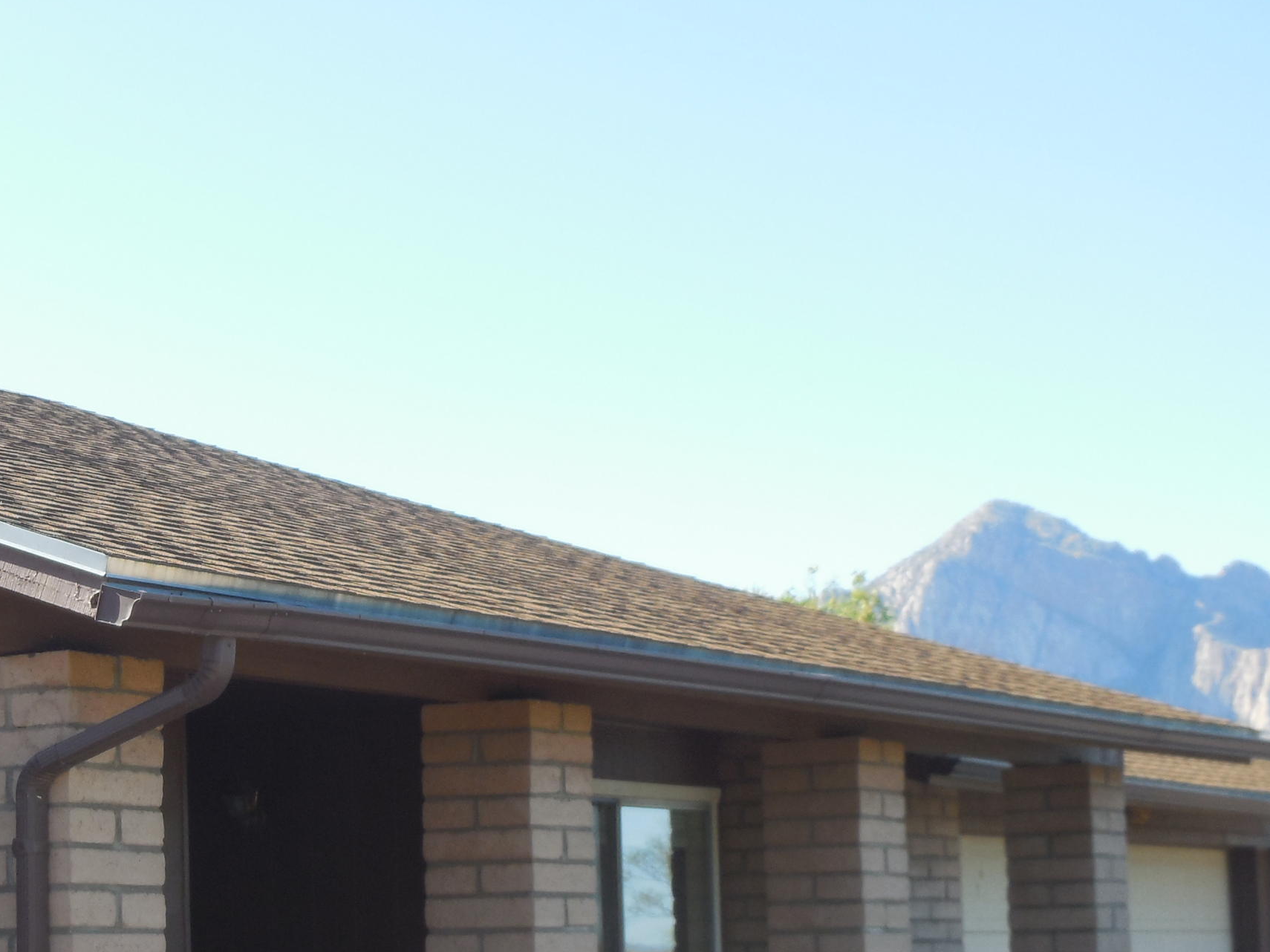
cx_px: 192
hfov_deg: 20.8
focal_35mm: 93
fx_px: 3412
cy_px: 677
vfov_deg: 15.8
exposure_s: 1/320
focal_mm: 9.4
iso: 125
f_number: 4
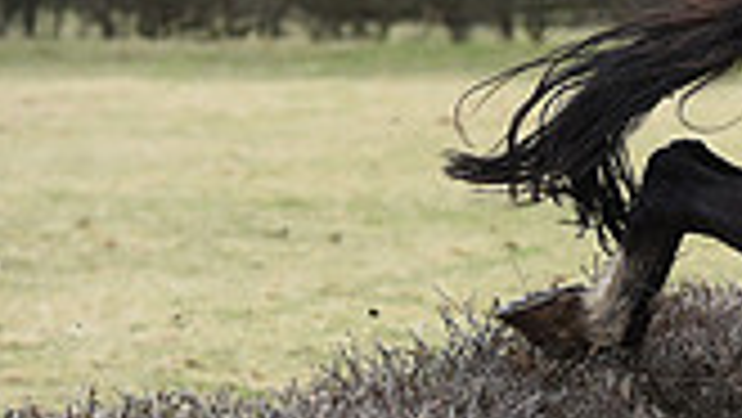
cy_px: 288
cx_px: 1255
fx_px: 10531
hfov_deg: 4.0
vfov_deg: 2.3
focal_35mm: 535
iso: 1100
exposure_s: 1/1250
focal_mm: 145
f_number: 5.6
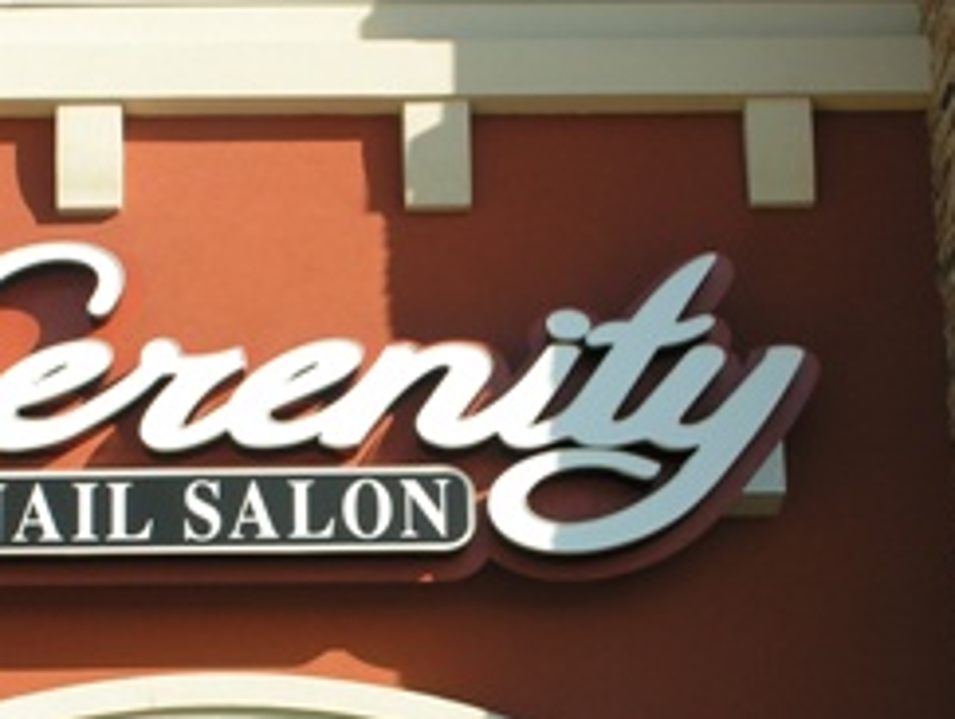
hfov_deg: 15.5
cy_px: 487
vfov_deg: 11.7
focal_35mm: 127
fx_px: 3509
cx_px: 346
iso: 50
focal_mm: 11.5
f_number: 6.3
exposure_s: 1/200
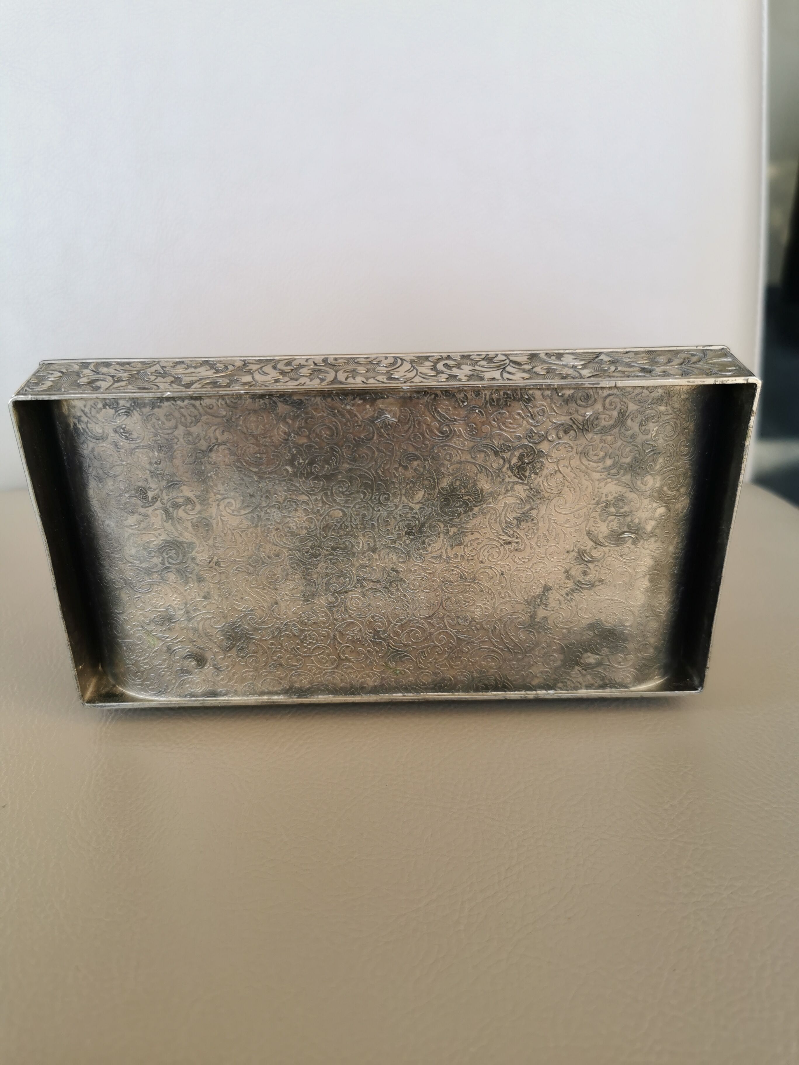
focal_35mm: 27
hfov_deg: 51.4
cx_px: 400
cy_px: 532
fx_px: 831
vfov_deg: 65.3
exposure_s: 1/125
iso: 50
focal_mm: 5.56
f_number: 1.6
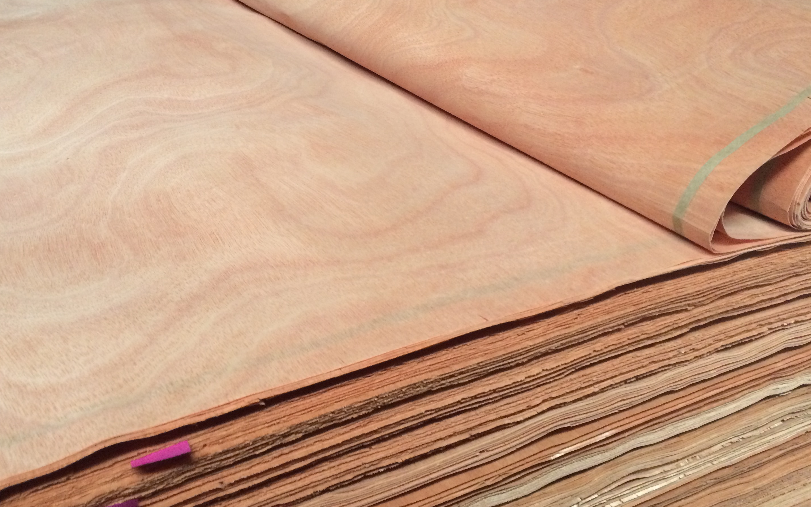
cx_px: 358
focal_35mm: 35
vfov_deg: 36.1
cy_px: 193
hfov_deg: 55.2
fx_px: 774
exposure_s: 1/17
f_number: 2.2
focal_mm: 4.15
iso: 250
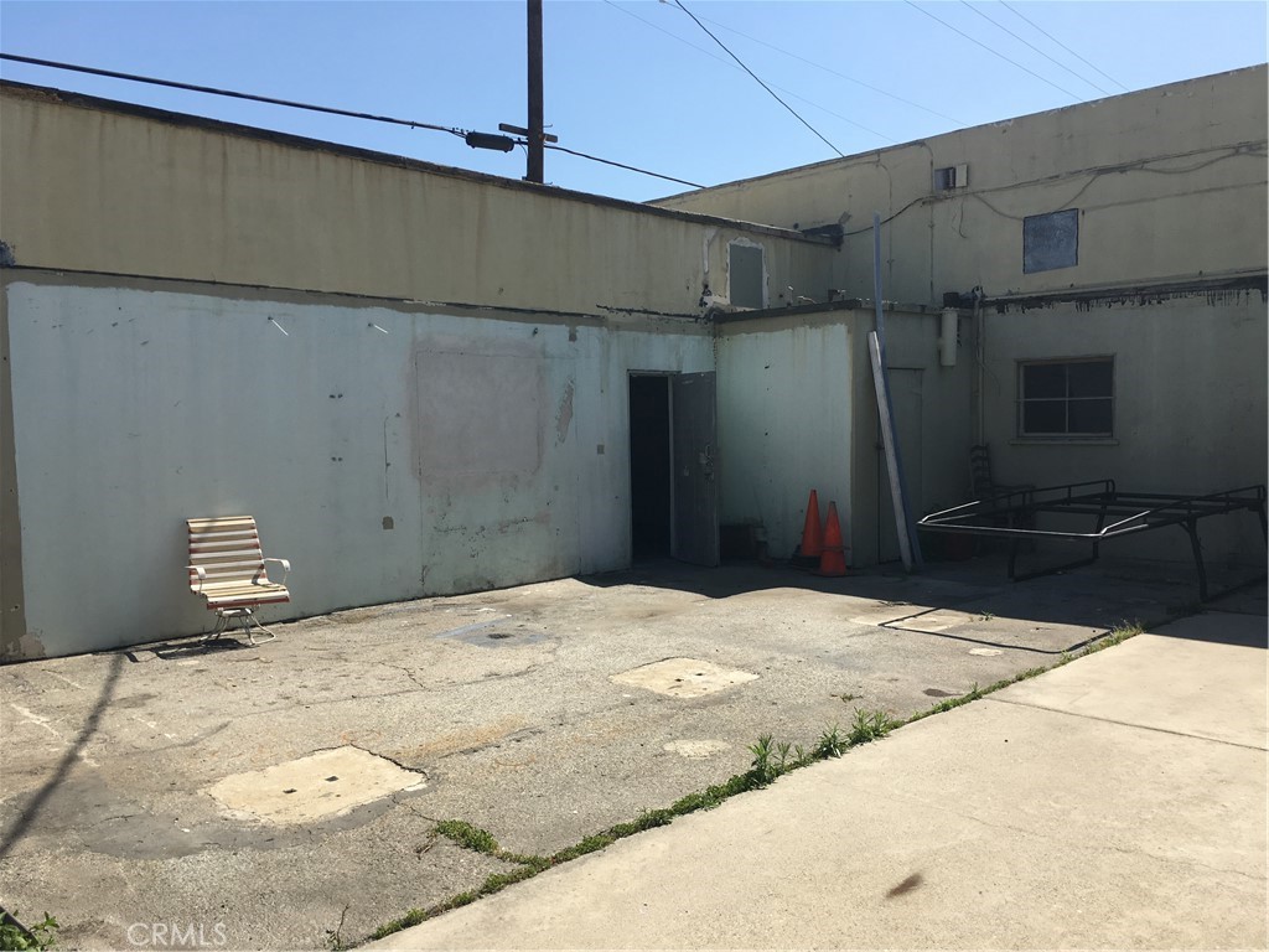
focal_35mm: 29
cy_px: 476
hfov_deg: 61.7
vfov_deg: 48.2
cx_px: 634
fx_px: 1063
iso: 25
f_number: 2.2
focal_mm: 4.15
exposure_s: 1/1709
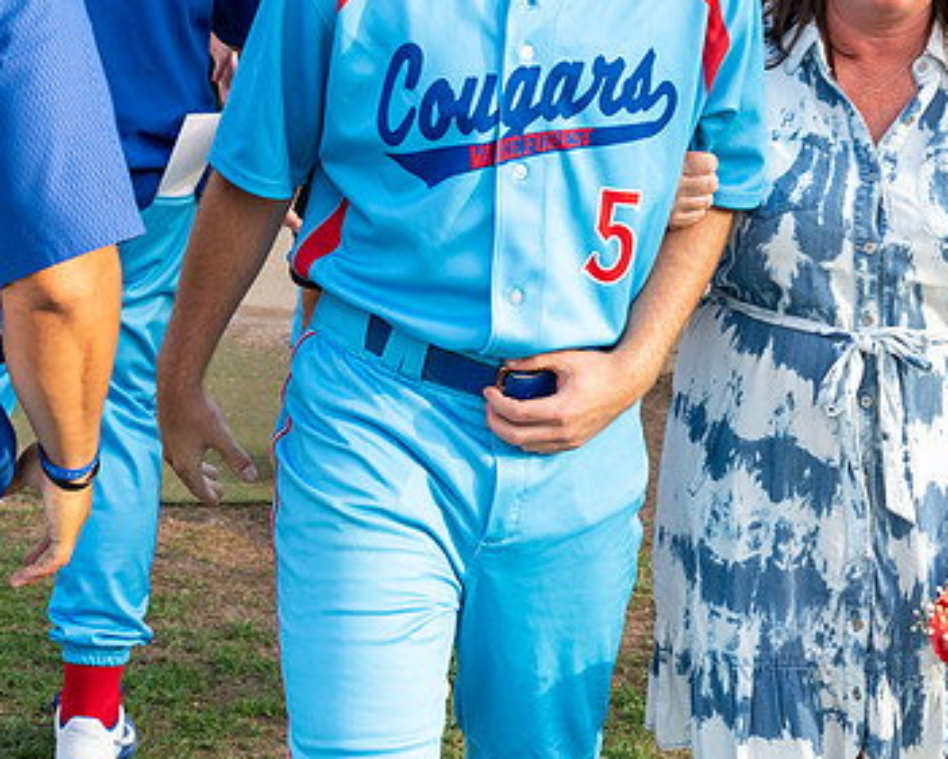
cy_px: -85
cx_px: 595
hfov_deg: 21.2
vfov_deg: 16.5
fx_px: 2526
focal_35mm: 90
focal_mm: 35
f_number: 4
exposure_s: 1/800
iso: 800
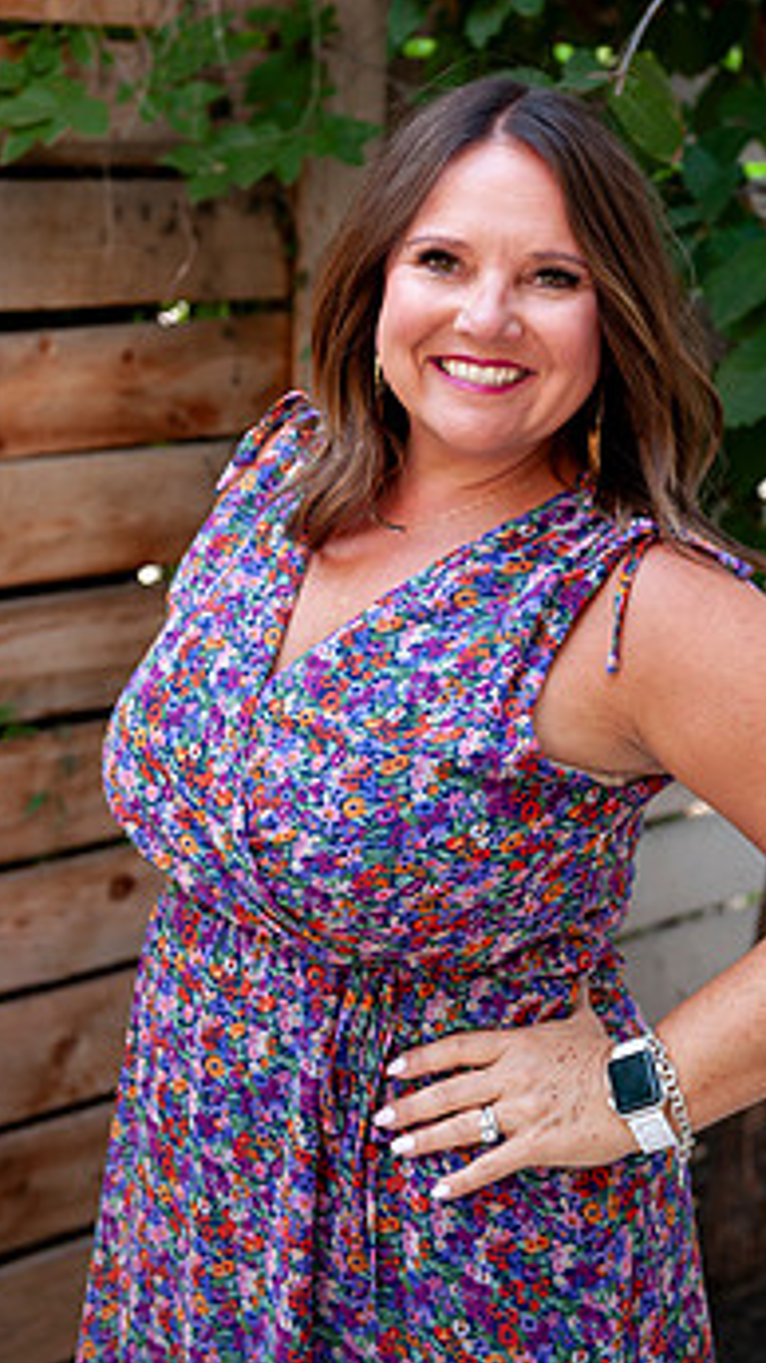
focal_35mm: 75
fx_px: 2709
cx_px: 535
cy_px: 510
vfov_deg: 28.1
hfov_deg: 16.0
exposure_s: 1/80
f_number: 4
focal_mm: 55
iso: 100
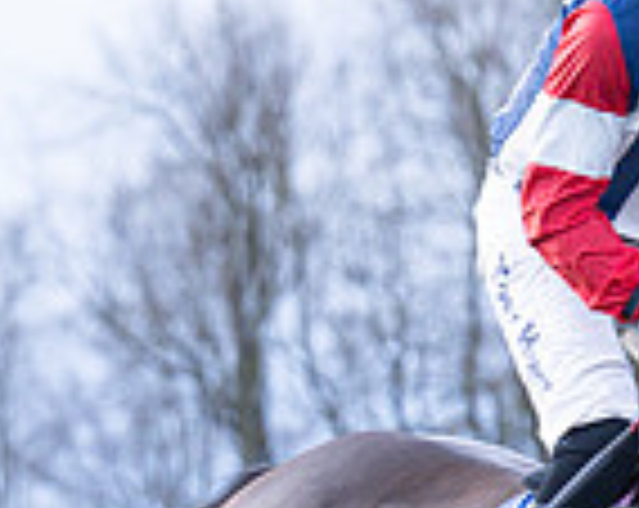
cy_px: 410
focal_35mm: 823
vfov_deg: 1.9
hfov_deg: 2.4
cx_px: 804
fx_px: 15532
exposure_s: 1/800
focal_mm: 135
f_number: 4
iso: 800
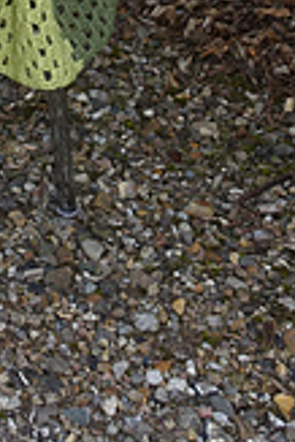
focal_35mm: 94
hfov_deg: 13.8
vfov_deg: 19.4
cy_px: -182
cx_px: -134
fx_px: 1153
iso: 125
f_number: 3.5
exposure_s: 1/800
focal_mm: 8.8
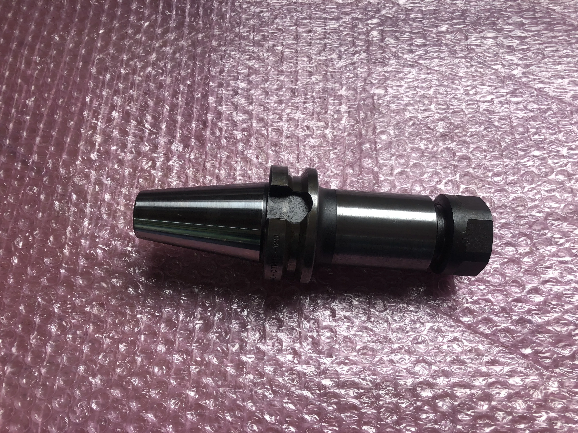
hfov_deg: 63.4
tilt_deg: -69.7
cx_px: 289
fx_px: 468
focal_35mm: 28
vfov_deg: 49.7
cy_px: 216
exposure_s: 1/120
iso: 25
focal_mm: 3.99
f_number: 1.8
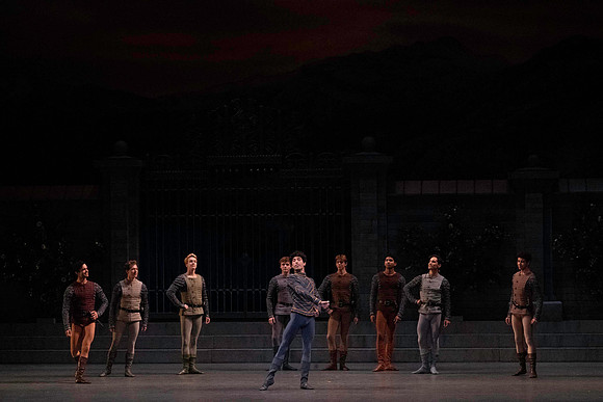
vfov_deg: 13.2
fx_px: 1742
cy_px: 201
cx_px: 302
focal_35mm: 104
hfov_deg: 19.6
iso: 20000
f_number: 14
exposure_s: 1/400
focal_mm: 104
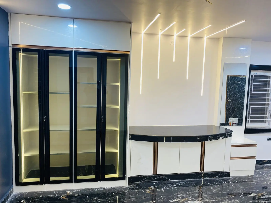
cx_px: 136
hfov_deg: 67.3
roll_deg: -1.5
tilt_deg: -5.6
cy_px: 102
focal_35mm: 26
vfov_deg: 53.1
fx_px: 204
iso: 80
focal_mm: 4.25
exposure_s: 1/100
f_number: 1.8
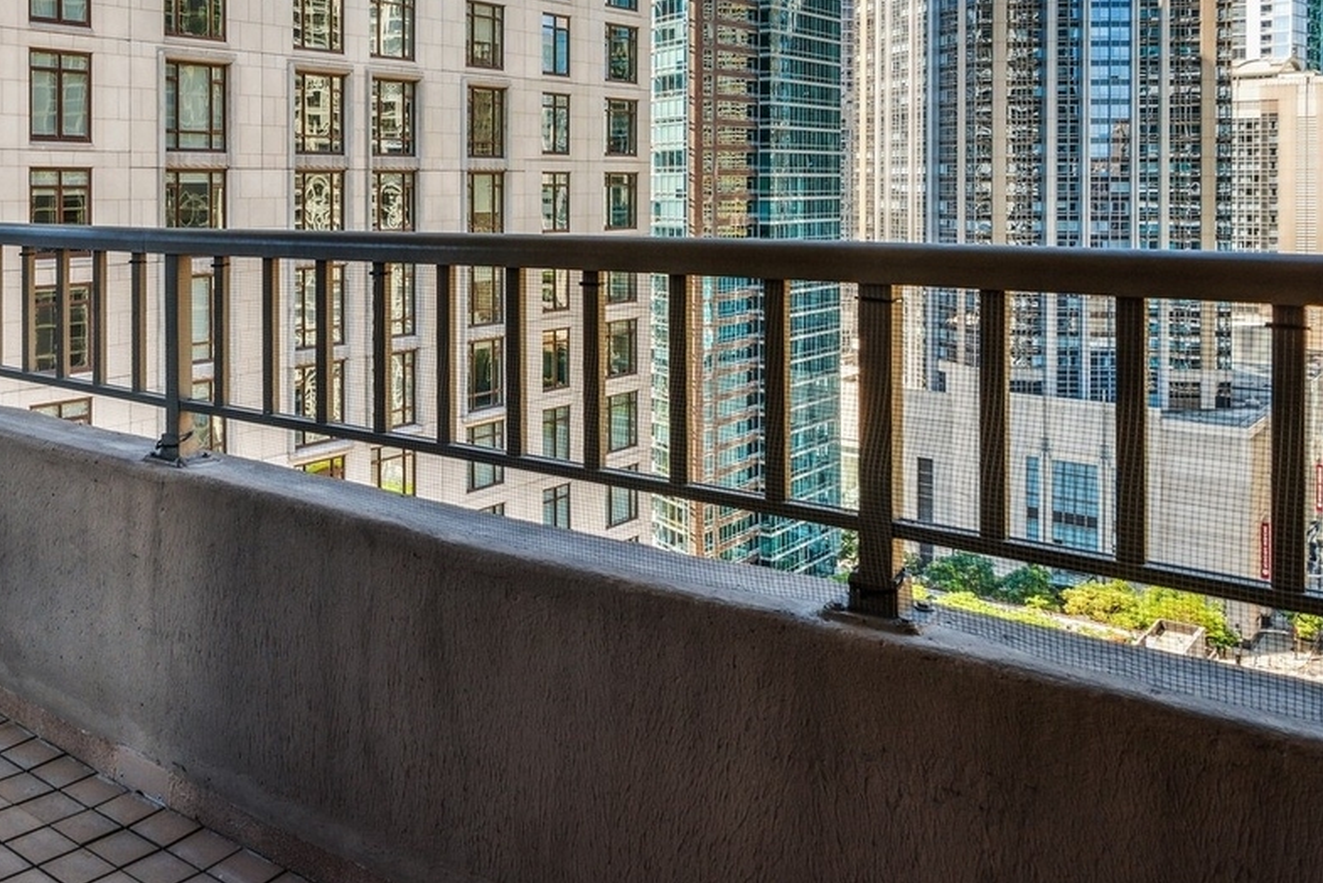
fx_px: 1213
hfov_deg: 51.3
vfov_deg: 39.4
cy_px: 270
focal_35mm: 33
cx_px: 159
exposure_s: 1/50
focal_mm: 16
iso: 400
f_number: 8
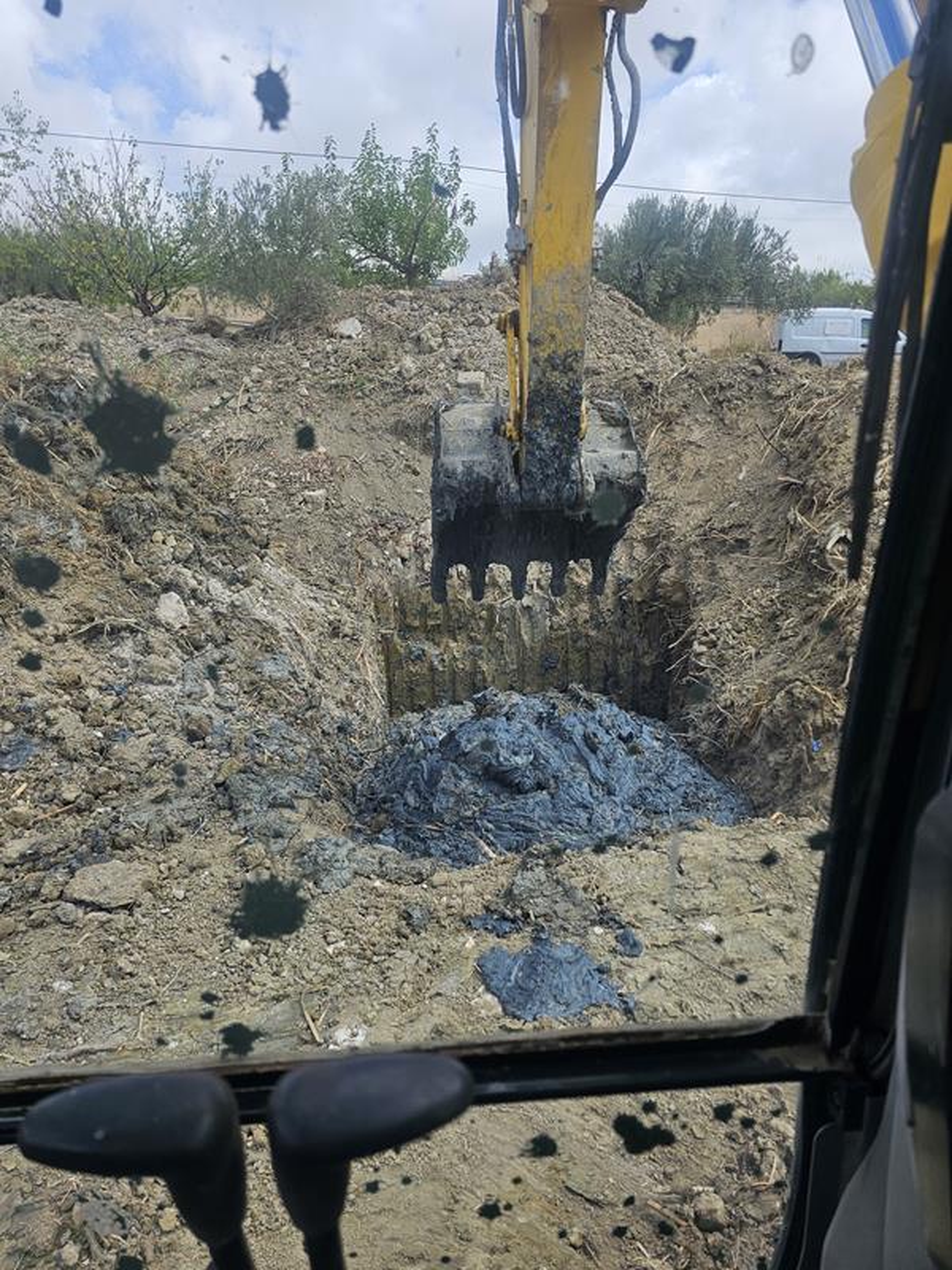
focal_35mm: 23
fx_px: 843
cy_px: 635
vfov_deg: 73.9
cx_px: 476
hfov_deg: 58.9
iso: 20
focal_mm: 6.3
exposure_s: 1/719
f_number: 1.7
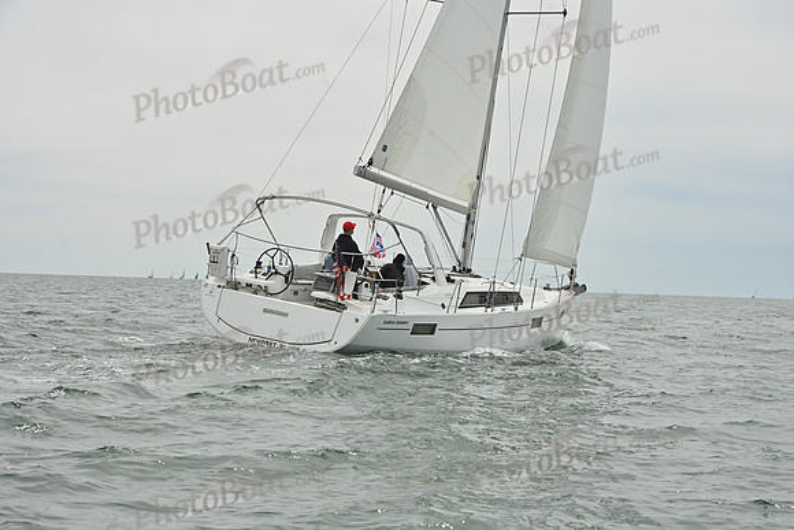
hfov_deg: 23.6
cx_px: 397
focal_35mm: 86
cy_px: 265
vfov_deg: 15.9
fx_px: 1897
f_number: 9
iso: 320
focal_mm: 86
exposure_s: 1/2000
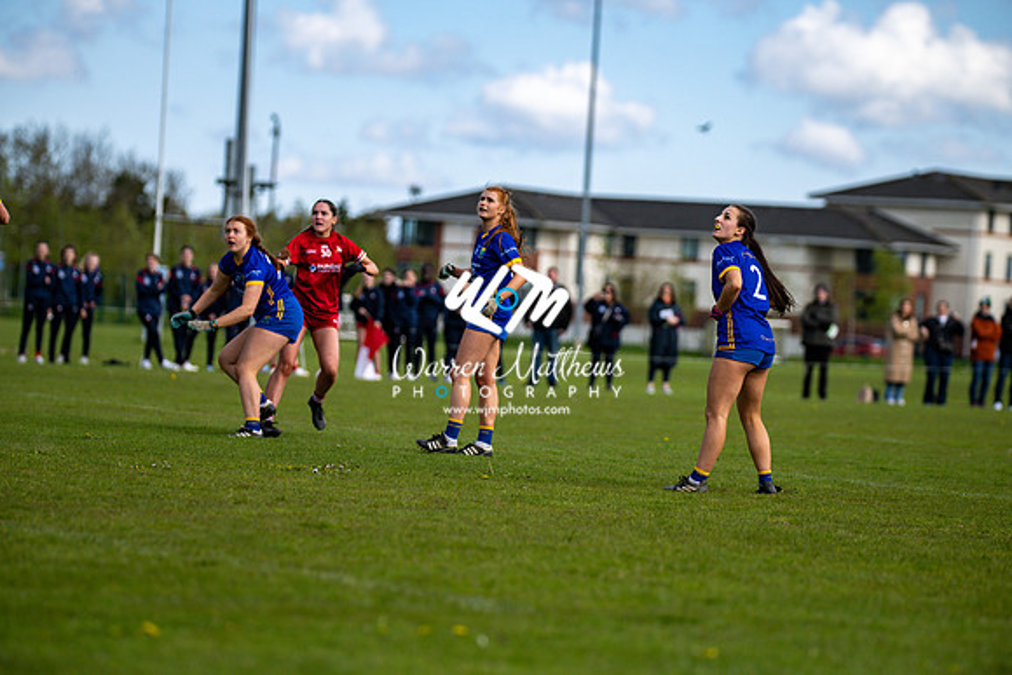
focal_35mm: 180
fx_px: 5061
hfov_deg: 11.4
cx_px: 506
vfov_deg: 7.6
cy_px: 338
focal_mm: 180
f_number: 2.8
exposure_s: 1/6400
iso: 200
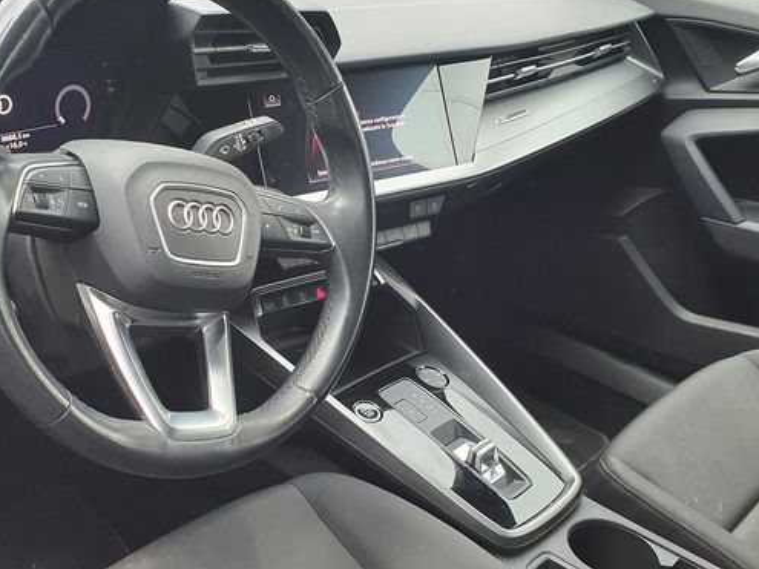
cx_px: 207
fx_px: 921
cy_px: 294
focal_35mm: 42
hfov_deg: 43.6
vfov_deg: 34.3
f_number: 2.4
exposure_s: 1/100
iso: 320
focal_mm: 4.3
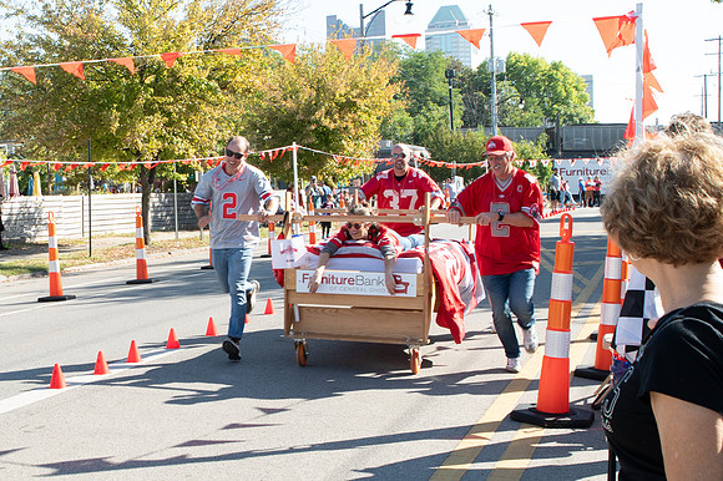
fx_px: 1066
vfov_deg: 25.4
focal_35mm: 53
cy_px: 270
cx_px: 115
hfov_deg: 35.9
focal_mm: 24
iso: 320
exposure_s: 1/160
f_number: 9
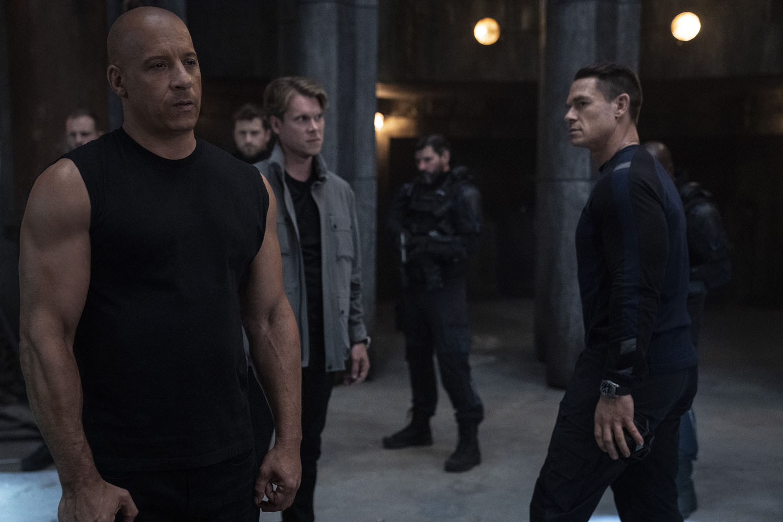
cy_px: 261
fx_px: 1066
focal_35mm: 49
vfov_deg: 27.5
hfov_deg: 40.3
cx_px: 392
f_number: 2.8
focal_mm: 49
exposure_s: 1/250
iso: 5000
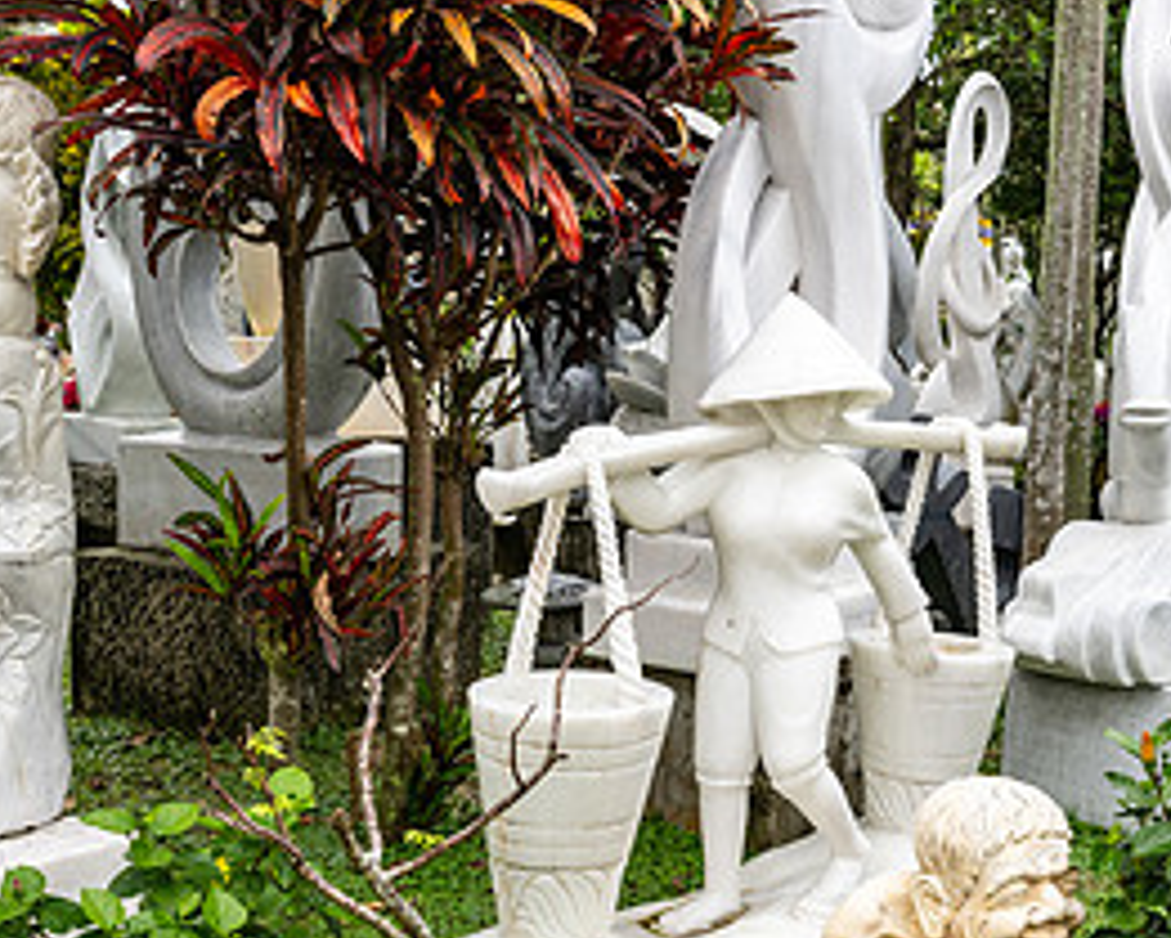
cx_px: 1014
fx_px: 1942
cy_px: 498
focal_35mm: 56
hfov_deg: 32.2
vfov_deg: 27.1
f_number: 8
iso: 220
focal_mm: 24
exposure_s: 1/320
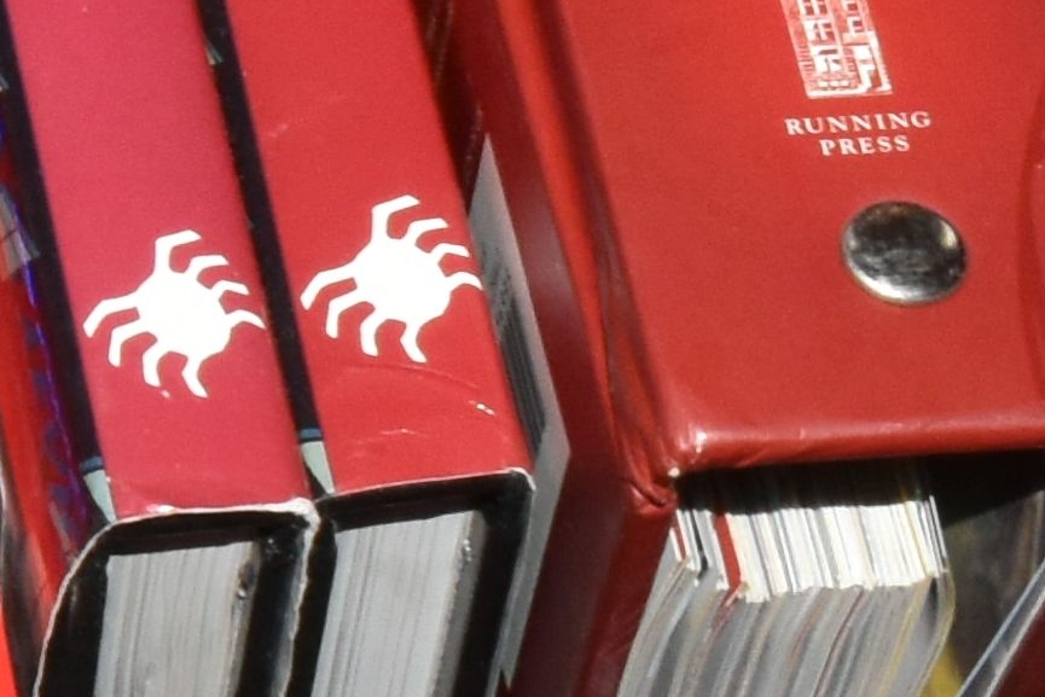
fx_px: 6342
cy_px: 151
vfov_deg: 6.3
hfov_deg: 8.2
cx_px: -1923
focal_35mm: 218
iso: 800
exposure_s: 1/60
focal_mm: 21
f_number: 20
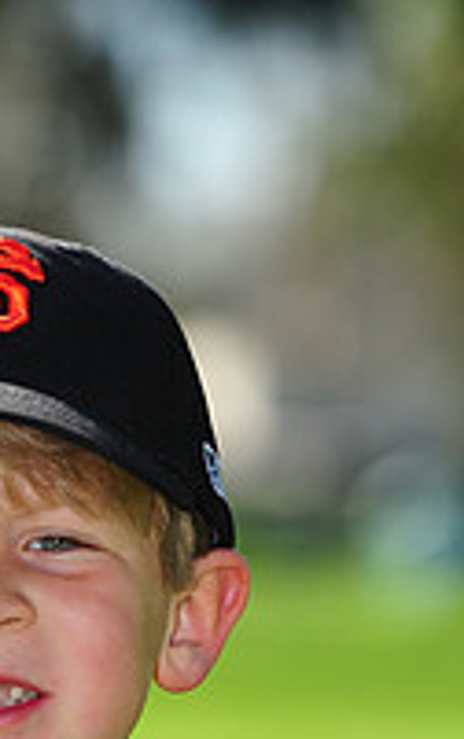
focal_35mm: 397
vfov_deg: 5.3
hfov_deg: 3.3
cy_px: 982
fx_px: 8015
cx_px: -44
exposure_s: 1/800
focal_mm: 135
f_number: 4.5
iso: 200
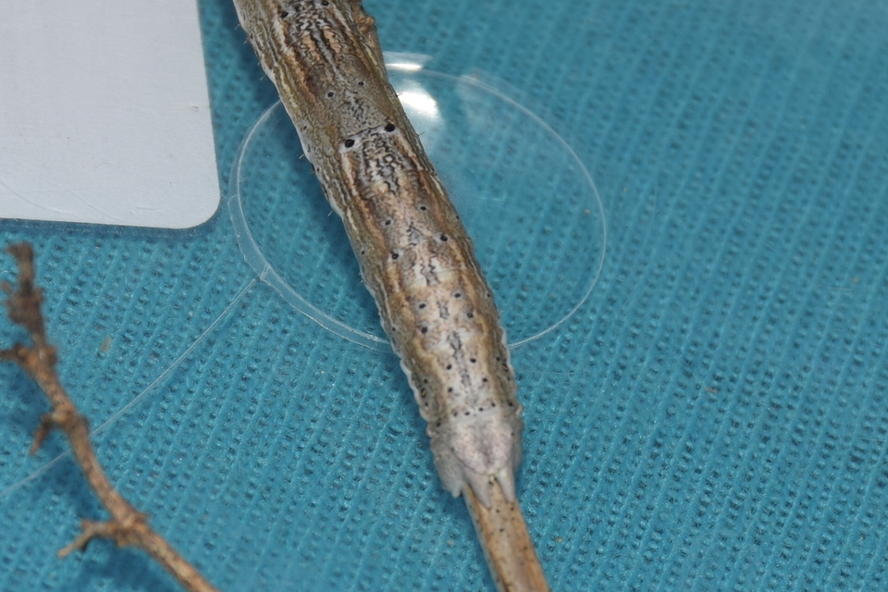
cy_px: 296
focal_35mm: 210
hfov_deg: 9.8
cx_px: 444
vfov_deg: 6.5
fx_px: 5180
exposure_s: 1/160
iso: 100
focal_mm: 140
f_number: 11
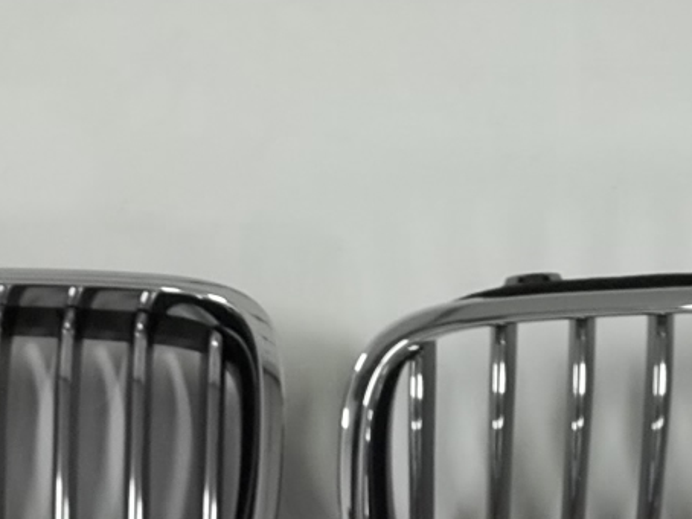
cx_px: 398
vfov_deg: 15.4
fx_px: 1860
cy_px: 612
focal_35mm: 93
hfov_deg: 21.1
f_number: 3.3
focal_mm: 5.9
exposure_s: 1/25
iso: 160
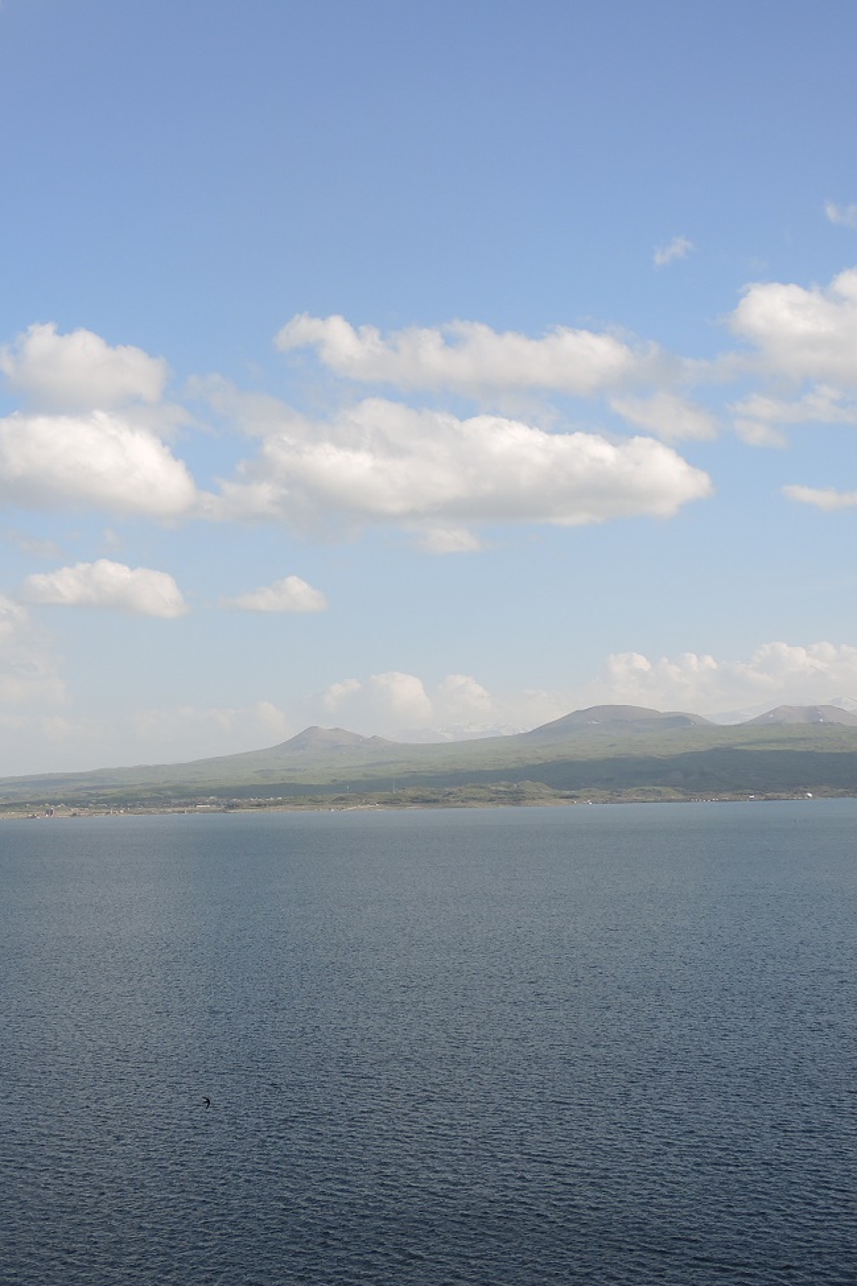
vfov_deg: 37.5
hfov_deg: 25.3
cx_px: 265
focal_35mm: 53
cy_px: 642
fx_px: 1893
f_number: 2.8
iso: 80
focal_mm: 8.2
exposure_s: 1/1250
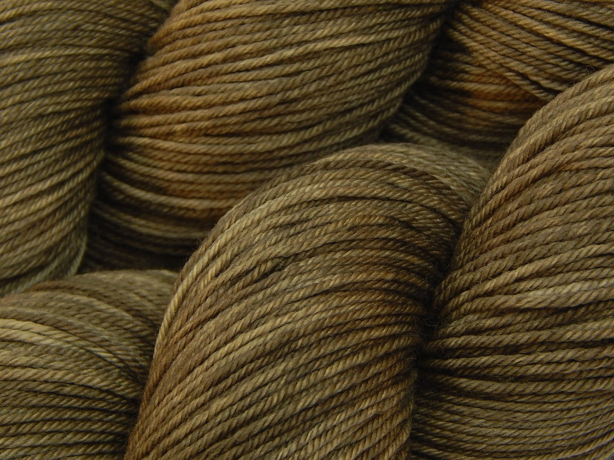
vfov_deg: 9.2
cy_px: 230
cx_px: 307
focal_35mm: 162
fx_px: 2873
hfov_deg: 12.2
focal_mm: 28.7
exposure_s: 1/15
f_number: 5.1
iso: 125
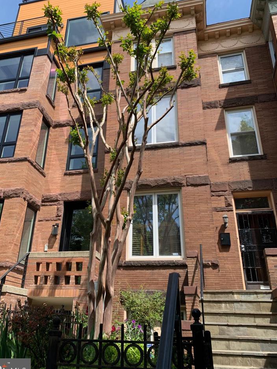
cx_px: 122
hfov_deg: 46.7
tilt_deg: +27.2
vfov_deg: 59.9
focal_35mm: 30
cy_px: 168
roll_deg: -2.0
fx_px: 320
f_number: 1.8
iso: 25
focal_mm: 4.25
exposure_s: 1/1163
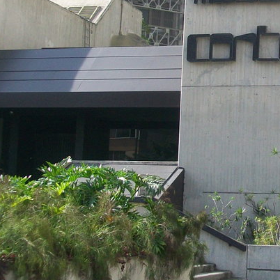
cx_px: 299
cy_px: 91
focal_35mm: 95
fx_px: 869
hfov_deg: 17.7
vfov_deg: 18.2
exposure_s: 1/500
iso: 64
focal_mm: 6
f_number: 2.7
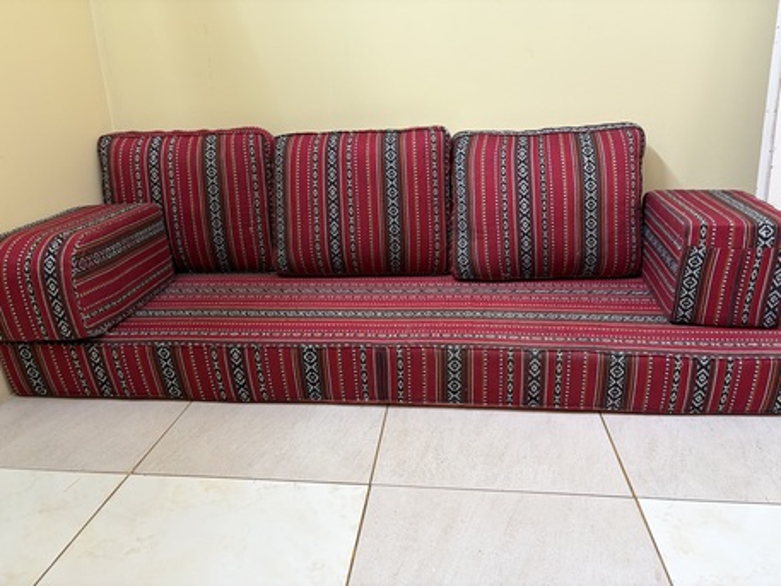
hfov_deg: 67.3
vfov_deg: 53.1
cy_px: 293
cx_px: 390
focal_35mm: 26
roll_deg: +1.5
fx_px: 587
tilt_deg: -18.5
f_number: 1.6
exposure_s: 1/50
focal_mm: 5.96
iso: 160
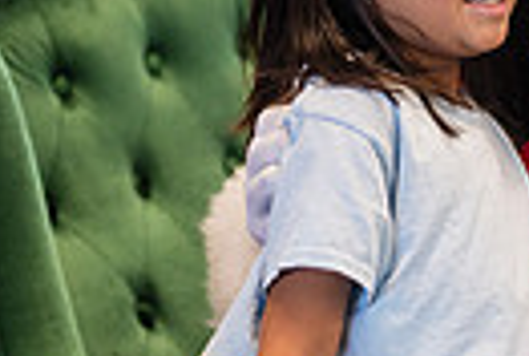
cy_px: 164
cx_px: 828
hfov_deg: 9.0
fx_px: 3255
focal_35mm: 221
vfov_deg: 6.2
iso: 800
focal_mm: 50
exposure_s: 1/640
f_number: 1.2
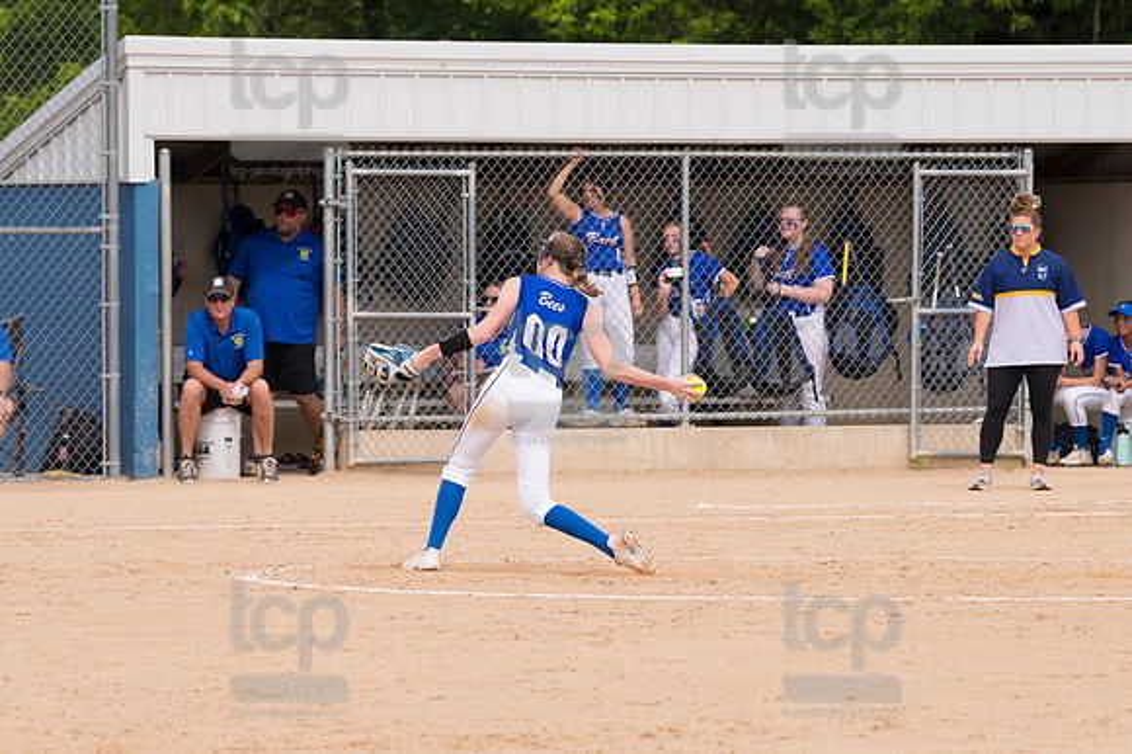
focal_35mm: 300
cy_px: 377
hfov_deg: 6.9
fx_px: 9428
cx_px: 566
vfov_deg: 4.6
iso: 320
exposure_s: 1/1600
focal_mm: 200
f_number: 5.6
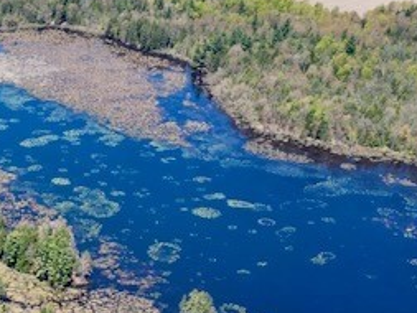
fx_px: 1169
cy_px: 427
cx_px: -91
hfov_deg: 19.0
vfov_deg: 14.5
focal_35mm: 97
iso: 100
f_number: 1.7
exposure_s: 1/1250
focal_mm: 6.72
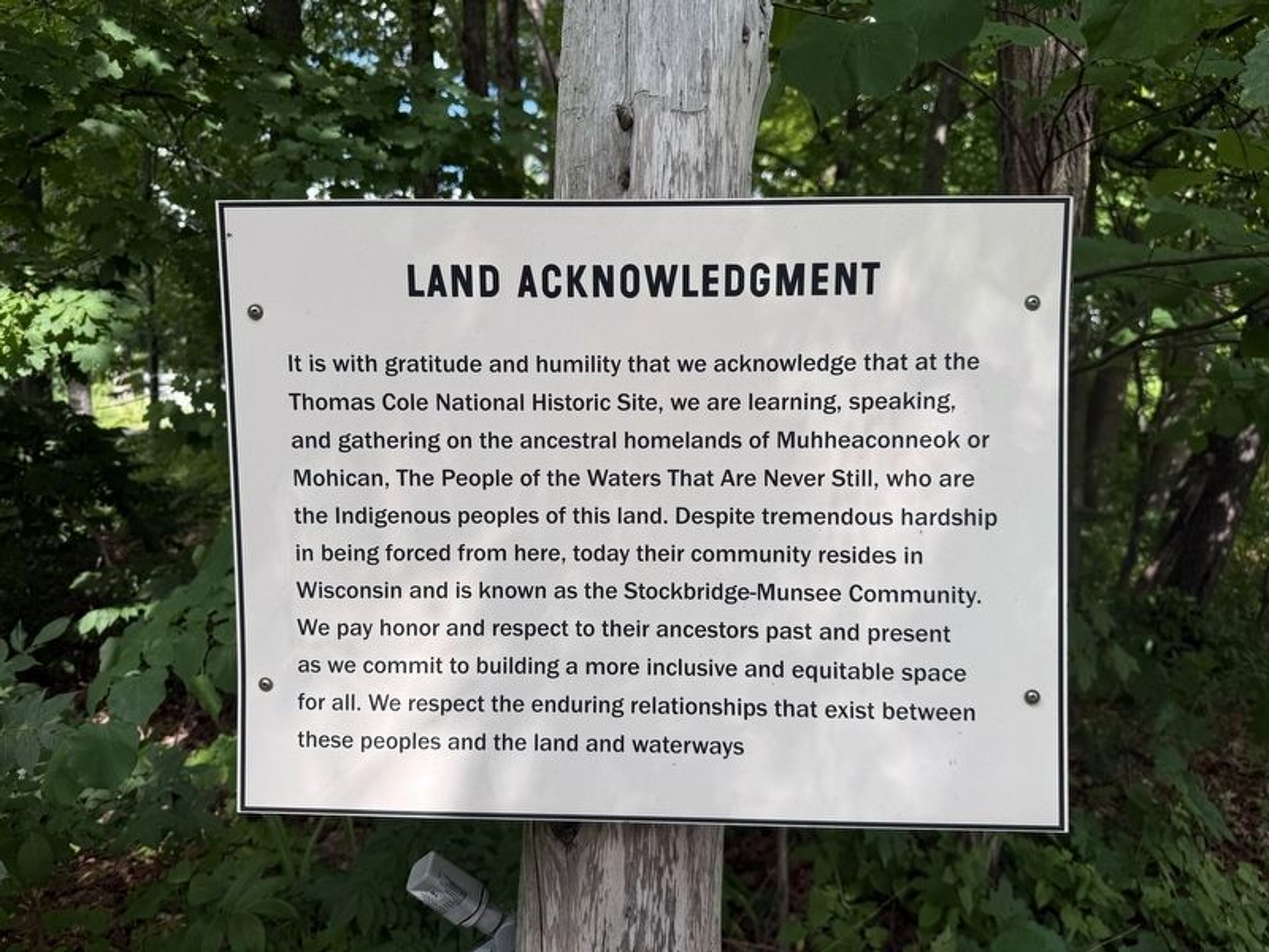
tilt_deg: -0.5
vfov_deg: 56.8
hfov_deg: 71.6
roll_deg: +0.4
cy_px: 476
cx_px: 634
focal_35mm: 24
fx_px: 880
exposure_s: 1/1060
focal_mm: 6.76
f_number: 1.78
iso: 80
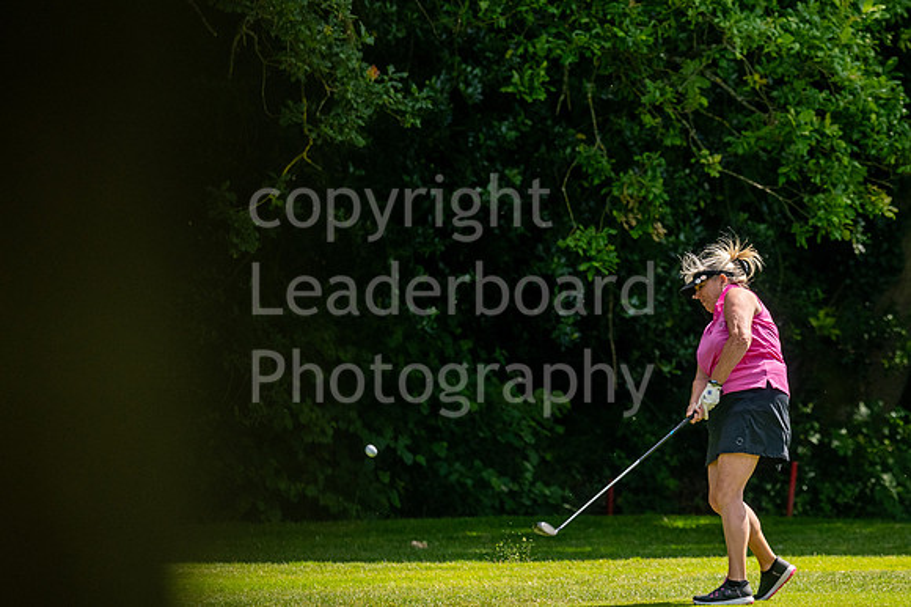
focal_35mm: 555
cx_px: 562
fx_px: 14037
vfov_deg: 2.5
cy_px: 233
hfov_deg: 3.7
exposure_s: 1/1250
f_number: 5
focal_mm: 300
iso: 200
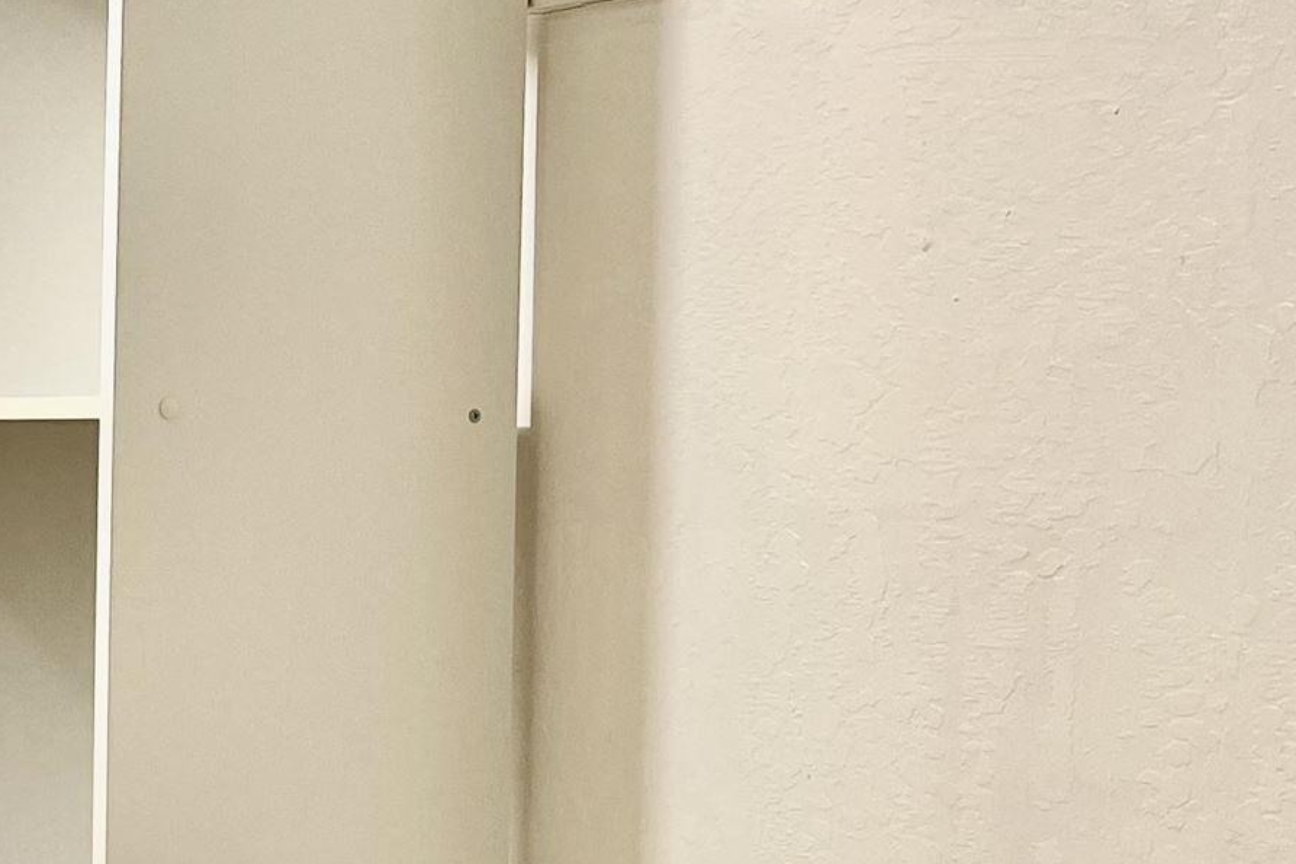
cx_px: -399
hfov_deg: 20.1
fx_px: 3347
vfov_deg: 14.7
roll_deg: -0.4
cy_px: 575
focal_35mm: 93
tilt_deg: -2.7
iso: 64
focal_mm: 5.1
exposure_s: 1/60
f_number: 1.6
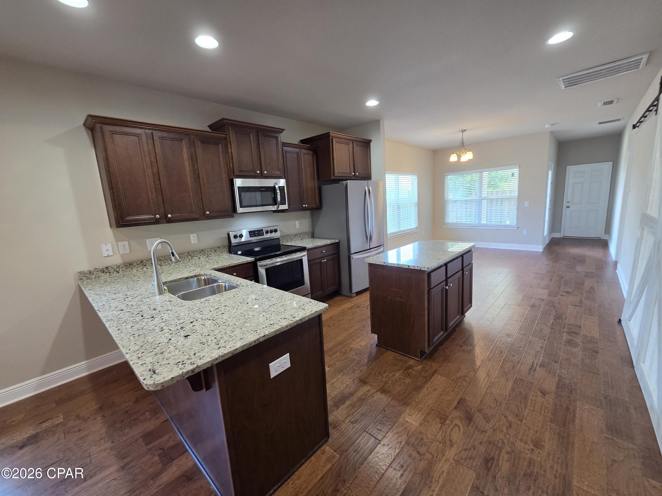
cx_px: 331
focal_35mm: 13
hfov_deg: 106.2
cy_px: 248
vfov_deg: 89.9
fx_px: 249
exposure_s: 1/60
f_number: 2.2
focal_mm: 2.2
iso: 320
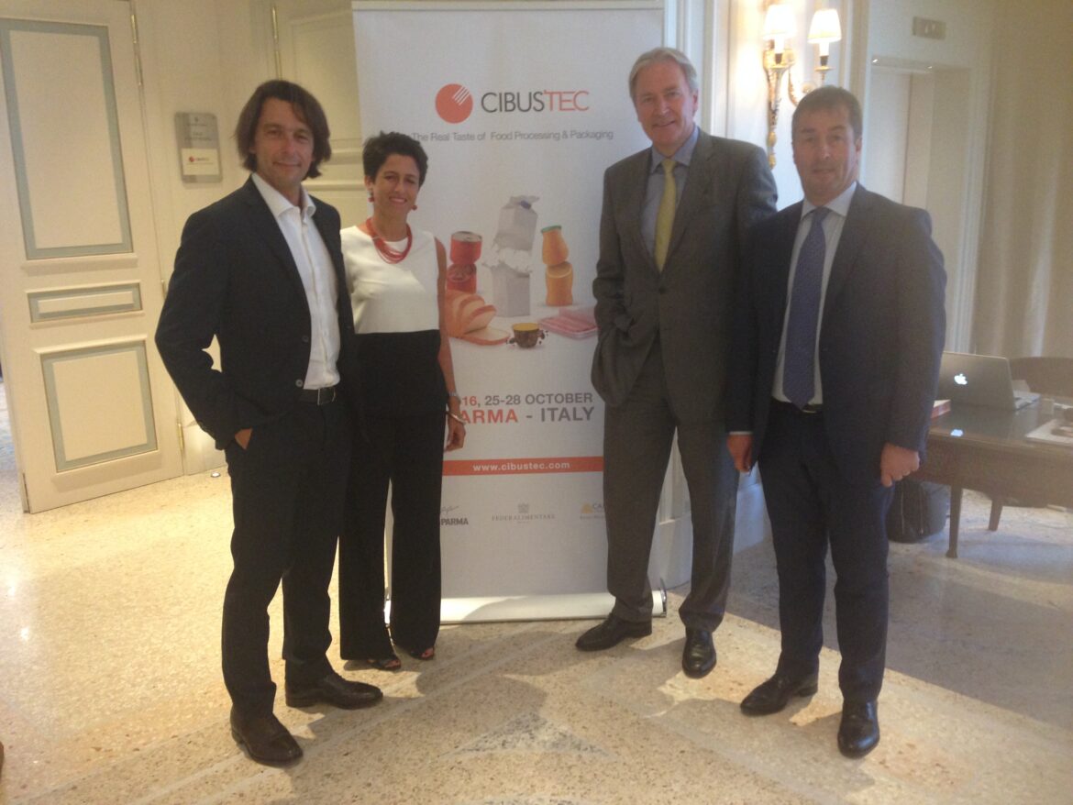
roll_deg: +2.4
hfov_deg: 55.3
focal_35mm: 33
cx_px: 536
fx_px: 1023
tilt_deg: -12.9
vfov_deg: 43.0
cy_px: 402
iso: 200
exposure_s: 1/20
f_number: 2.4
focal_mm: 4.12
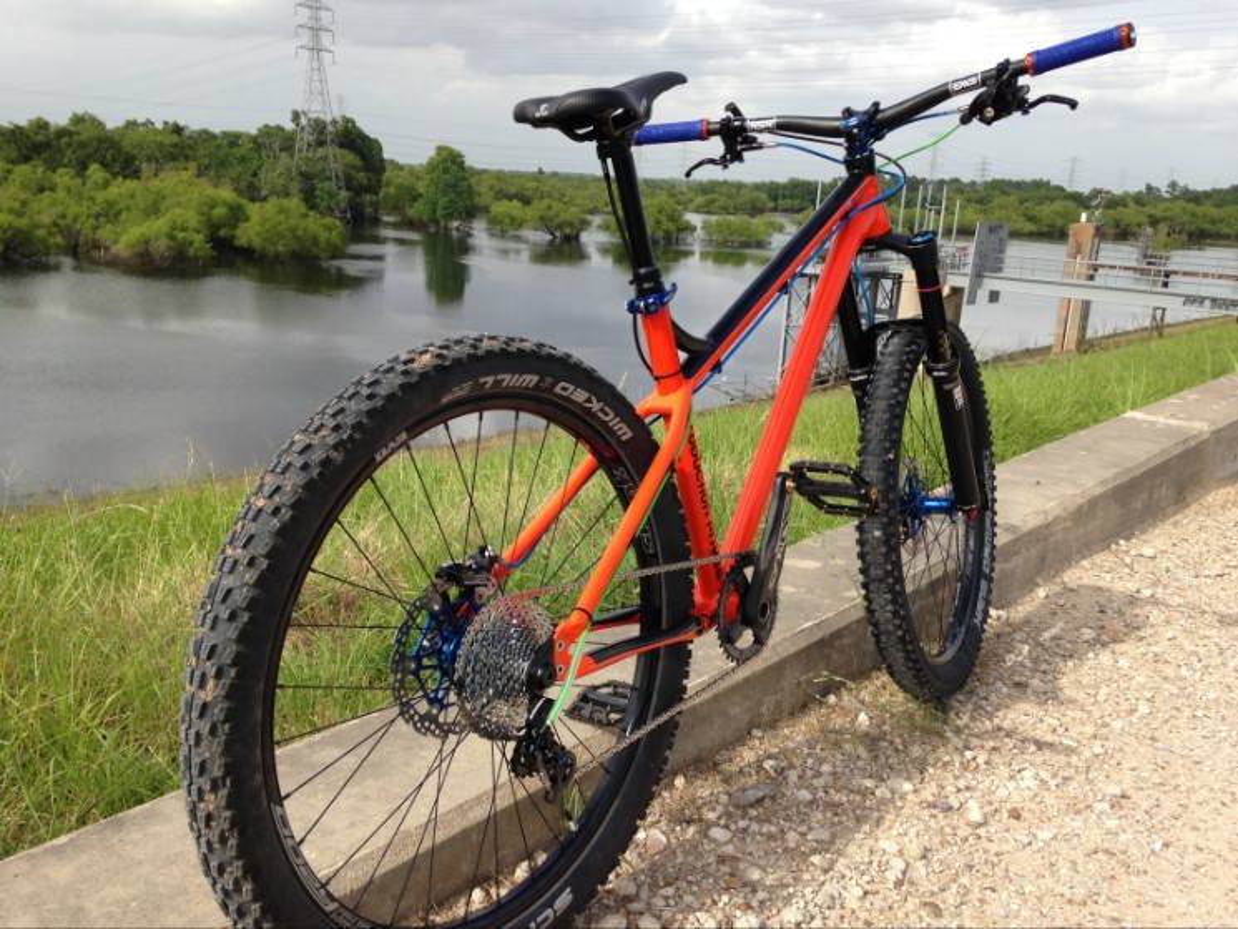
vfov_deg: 43.0
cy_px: 464
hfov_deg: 55.3
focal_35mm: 33
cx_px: 619
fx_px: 1180
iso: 50
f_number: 2.4
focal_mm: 4.12
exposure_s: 1/903
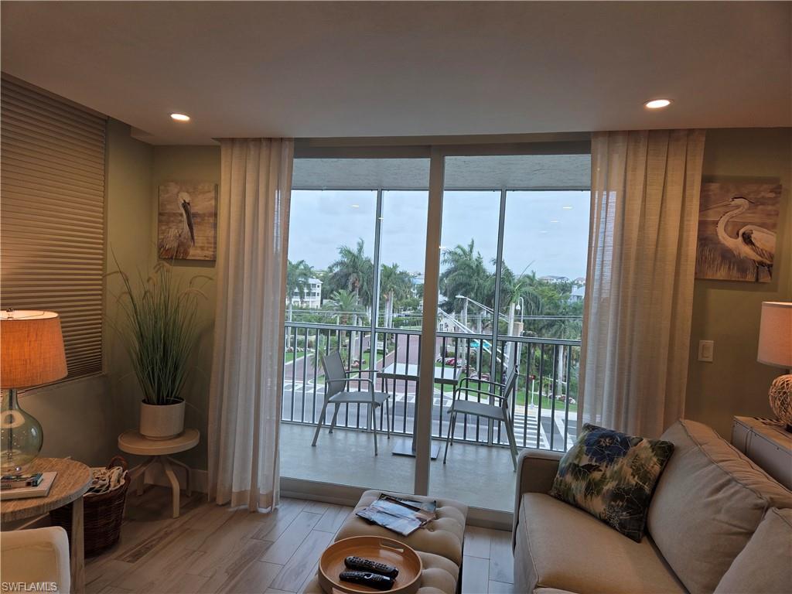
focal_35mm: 23
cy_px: 297
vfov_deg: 58.9
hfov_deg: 73.9
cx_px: 396
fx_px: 526
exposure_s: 1/170
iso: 25
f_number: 1.8
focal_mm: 5.4
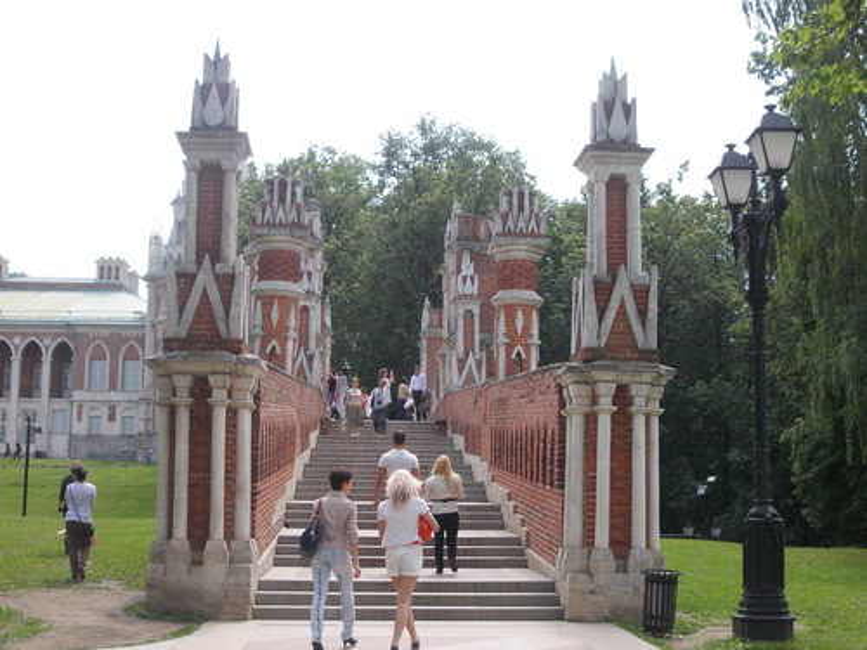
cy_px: 325
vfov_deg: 28.6
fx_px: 1277
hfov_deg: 37.5
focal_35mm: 51
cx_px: 434
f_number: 3.6
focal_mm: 7.2
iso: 80
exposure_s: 1/400
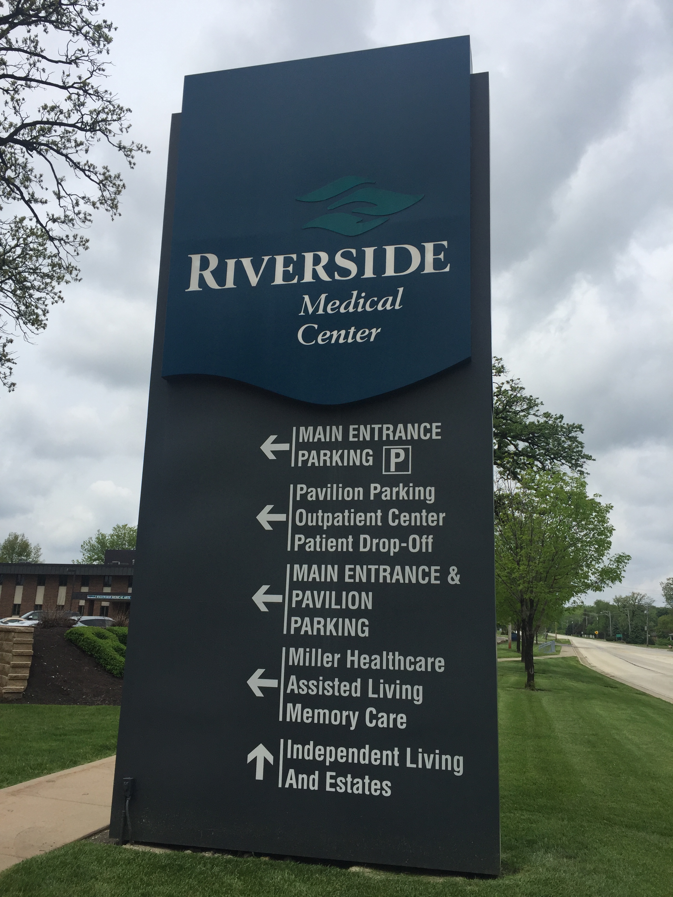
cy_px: 448
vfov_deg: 61.7
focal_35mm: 29
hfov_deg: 48.2
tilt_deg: +13.0
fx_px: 752
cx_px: 336
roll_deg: -2.4
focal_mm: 4.15
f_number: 2.2
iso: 32
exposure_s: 1/3300
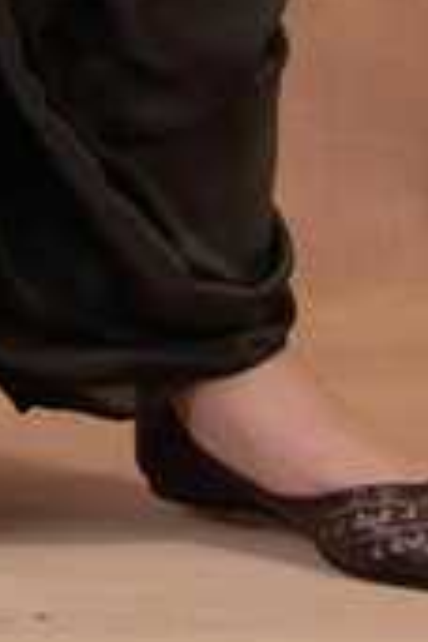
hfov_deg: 5.2
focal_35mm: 261
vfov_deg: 7.8
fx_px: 4654
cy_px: -298
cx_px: -169
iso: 250
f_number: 9
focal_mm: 85
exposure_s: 1/125
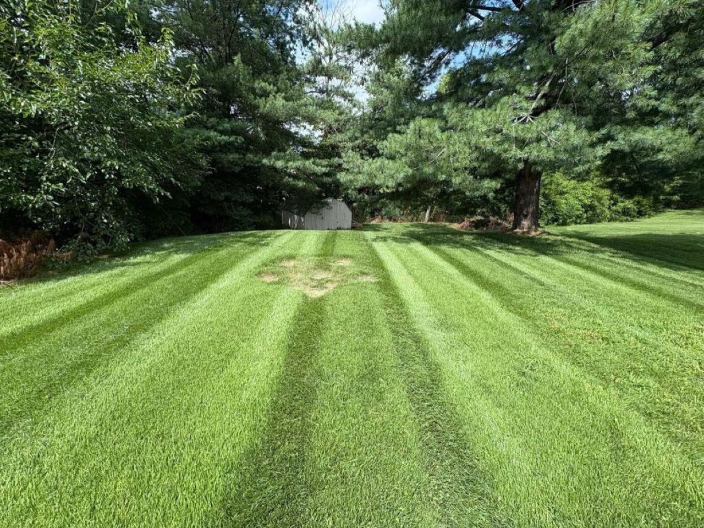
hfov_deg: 102.1
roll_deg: -1.7
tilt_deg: -16.3
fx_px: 285
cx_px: 352
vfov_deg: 85.7
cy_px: 264
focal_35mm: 14
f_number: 2.2
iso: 40
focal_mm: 2.22
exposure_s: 1/858
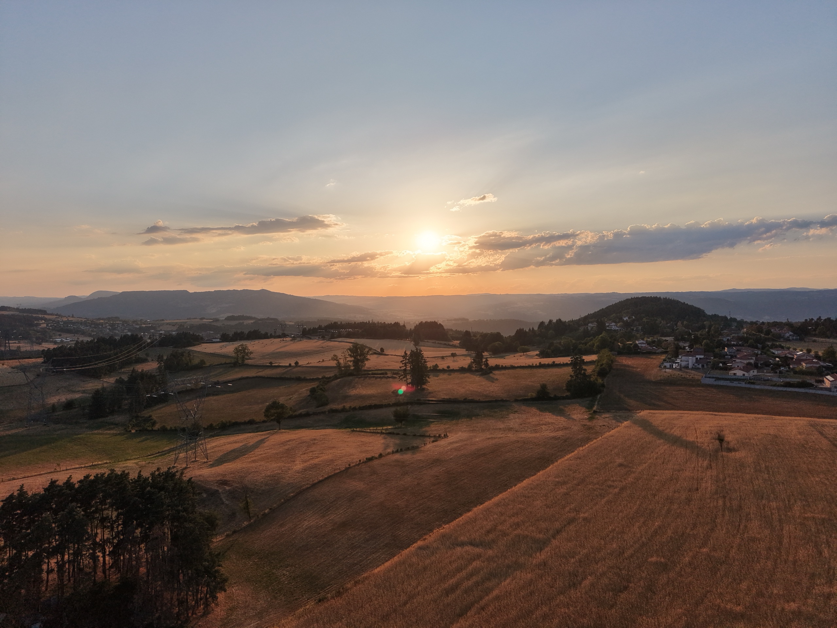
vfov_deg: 56.8
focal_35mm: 24
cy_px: 314
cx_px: 418
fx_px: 580
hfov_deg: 71.6
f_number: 1.8
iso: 340
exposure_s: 1/400
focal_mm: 8.67
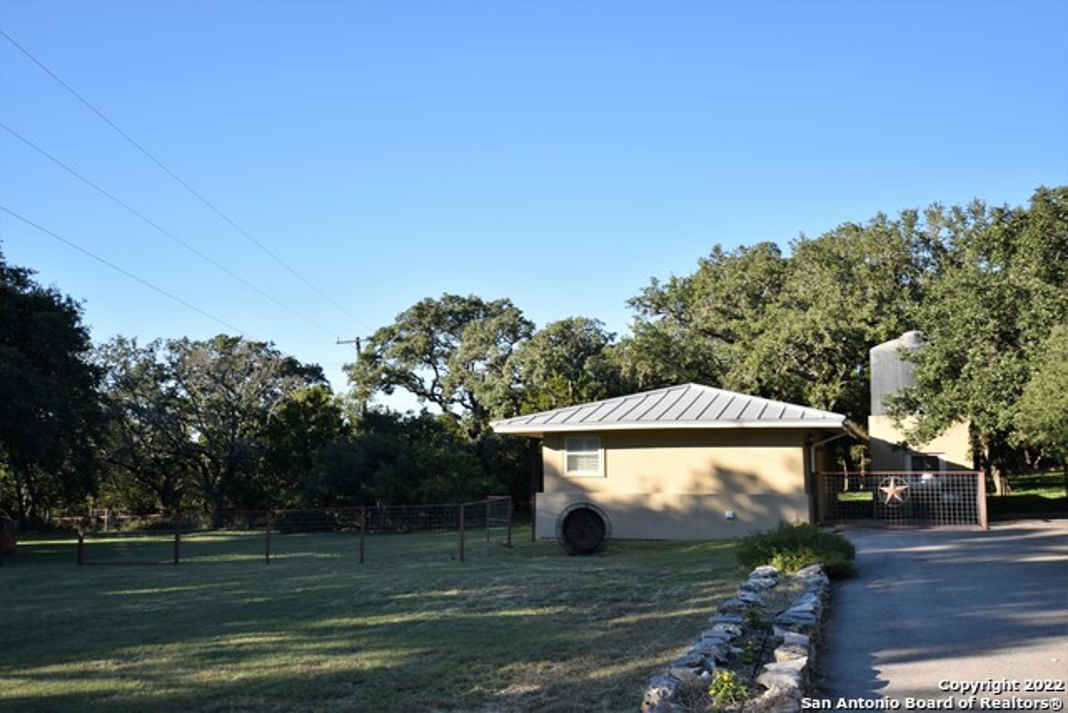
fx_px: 1068
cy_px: 356
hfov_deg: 53.1
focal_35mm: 36
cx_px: 534
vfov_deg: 36.9
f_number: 5
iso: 100
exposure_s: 1/200
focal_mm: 24
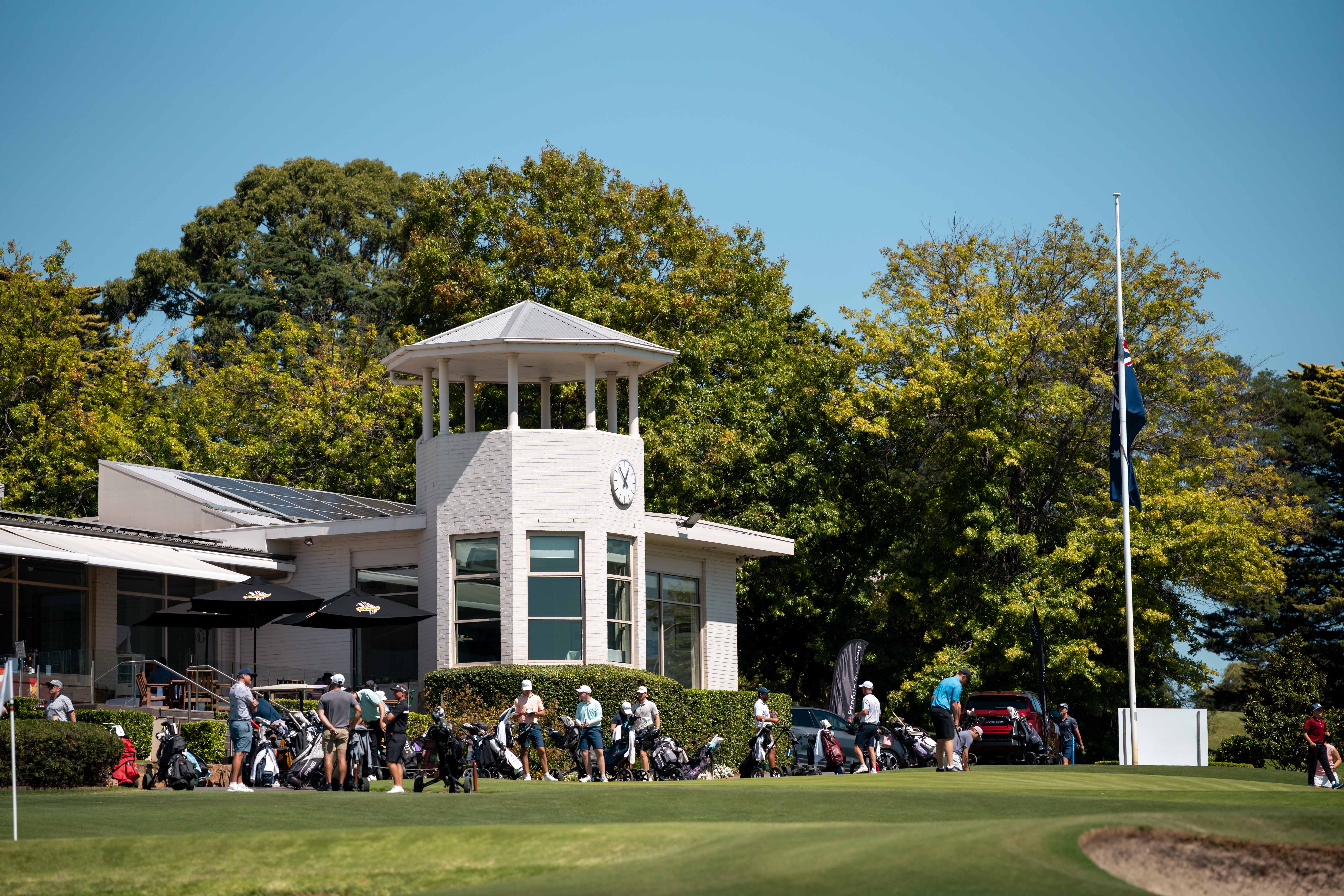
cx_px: 672
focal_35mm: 176
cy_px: 448
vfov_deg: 7.8
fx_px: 6570
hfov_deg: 11.7
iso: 250
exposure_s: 1/4000
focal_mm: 176
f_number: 3.5
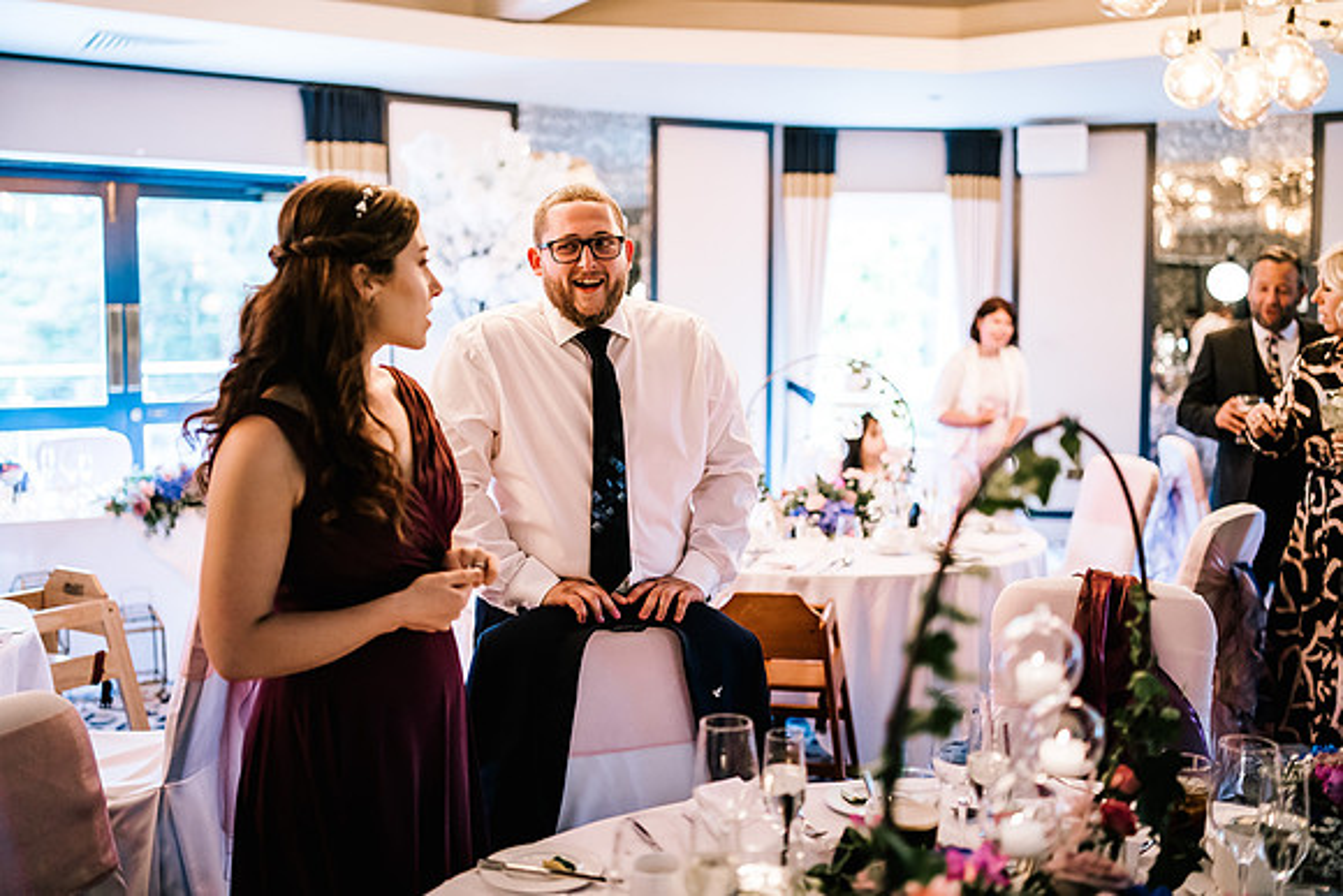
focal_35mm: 35
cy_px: 448
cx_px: 672
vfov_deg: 37.4
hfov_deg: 53.8
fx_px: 1324
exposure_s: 1/500
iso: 1600
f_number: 1.4
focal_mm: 35
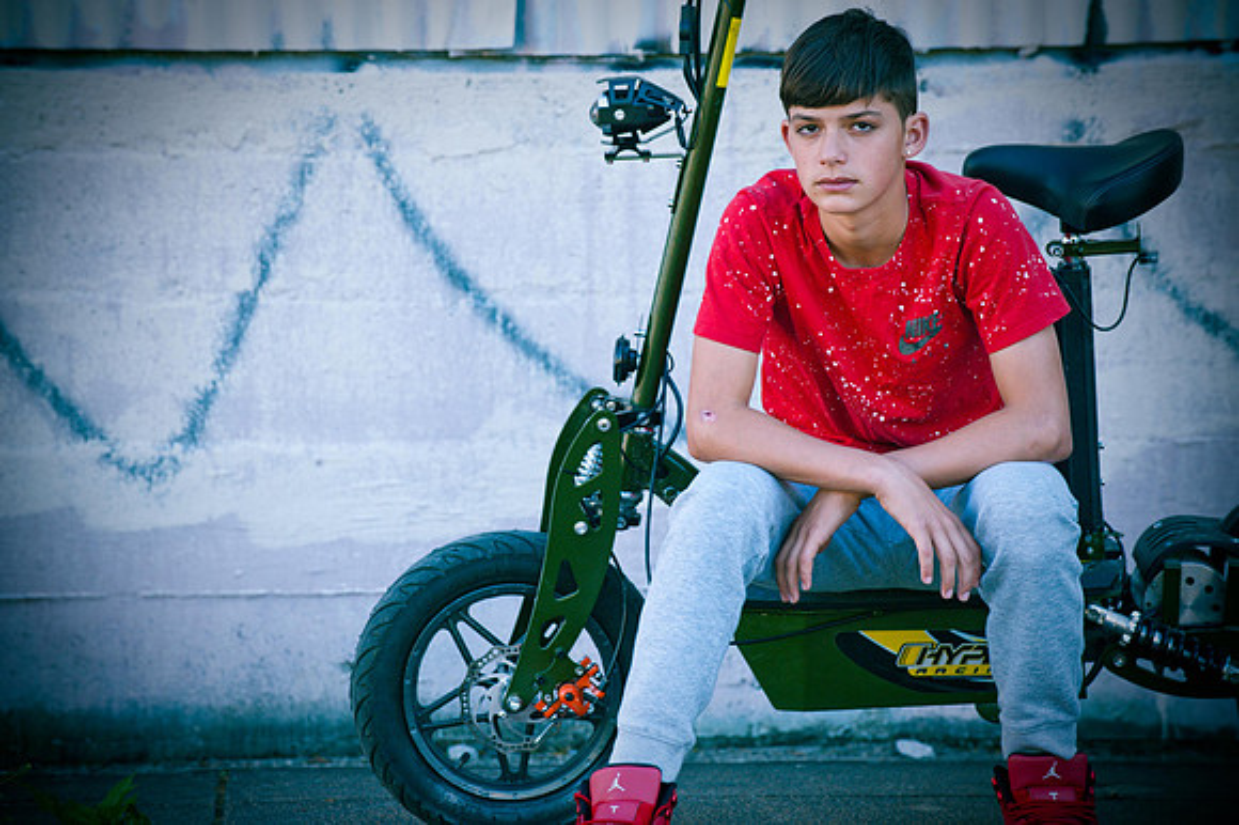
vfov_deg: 6.9
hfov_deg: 10.3
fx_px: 6879
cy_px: 412
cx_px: 620
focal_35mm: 200
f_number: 5.6
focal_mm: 200
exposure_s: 1/200
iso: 320
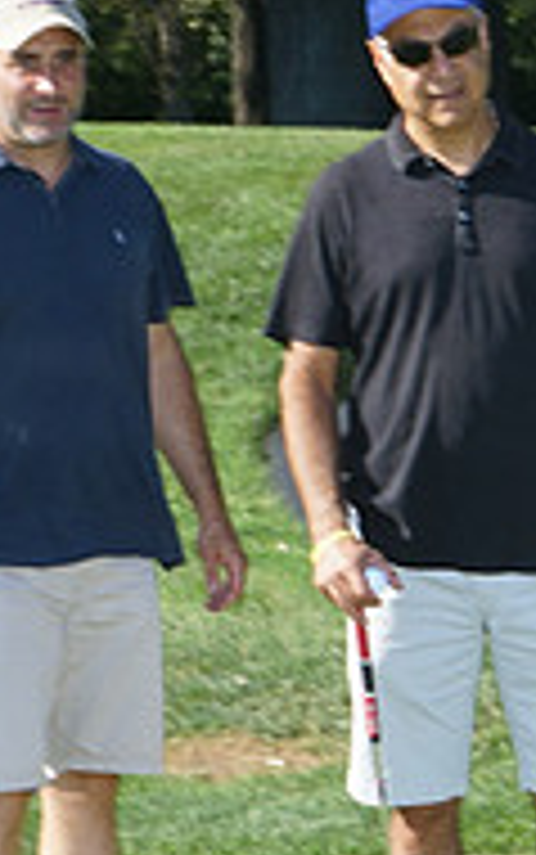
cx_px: 797
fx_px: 5087
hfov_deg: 6.0
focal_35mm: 218
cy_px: 601
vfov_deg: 9.6
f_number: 11
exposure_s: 1/200
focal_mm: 70
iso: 400
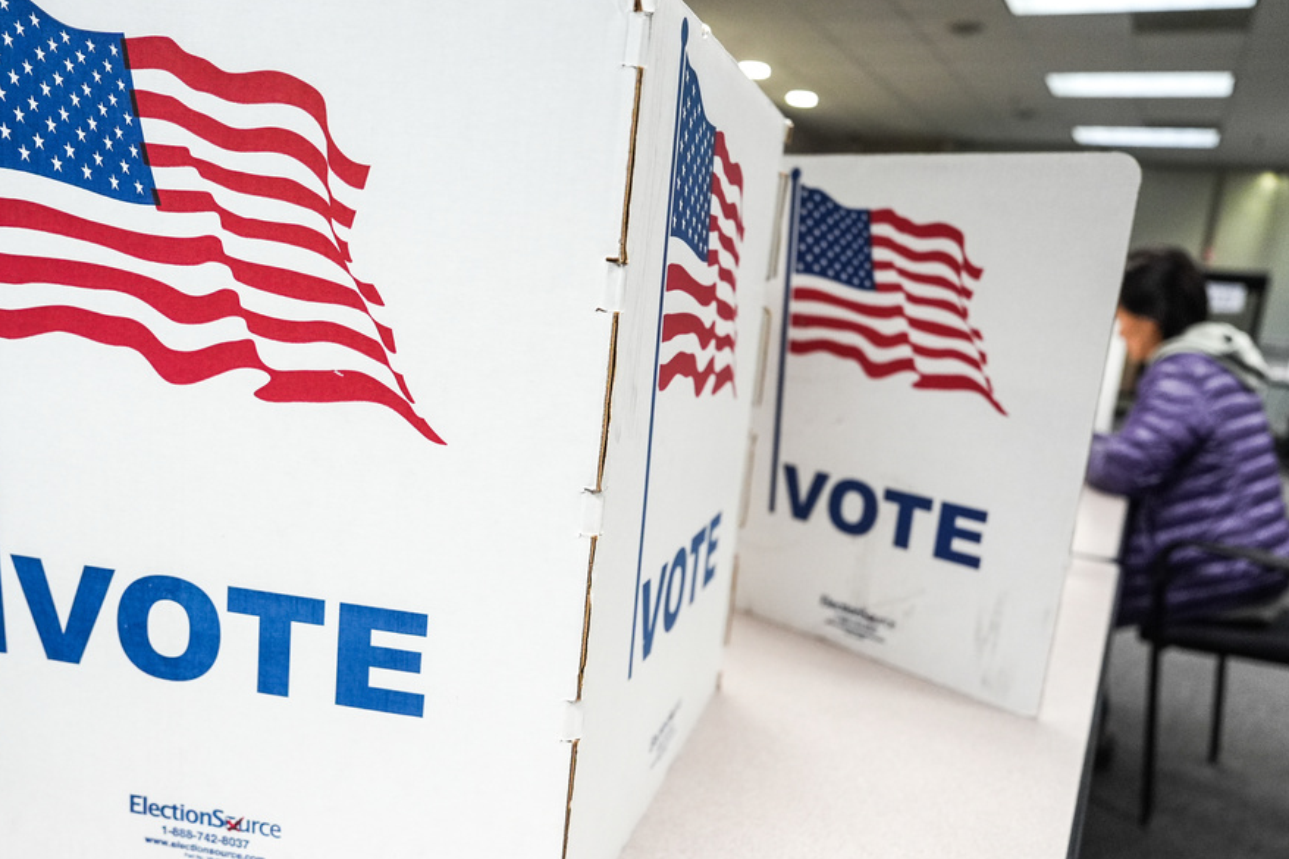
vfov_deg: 46.3
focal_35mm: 28
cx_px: 589
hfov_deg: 65.4
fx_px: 1002
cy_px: 468
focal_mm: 24
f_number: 2.8
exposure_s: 1/400
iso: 2000
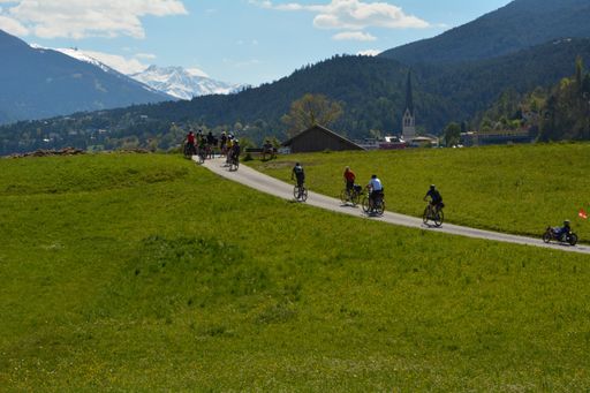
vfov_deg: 13.8
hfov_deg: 20.6
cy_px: 196
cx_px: 295
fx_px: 1622
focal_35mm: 99
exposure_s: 1/200
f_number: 11
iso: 100
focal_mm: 66
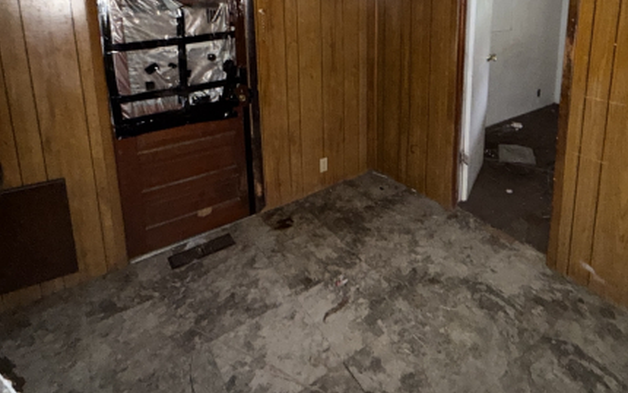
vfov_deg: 48.9
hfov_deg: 76.7
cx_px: 357
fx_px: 394
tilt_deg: -11.6
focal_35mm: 23
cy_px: 60
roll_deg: +1.4
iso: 400
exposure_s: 1/20
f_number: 2.2
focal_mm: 2.22
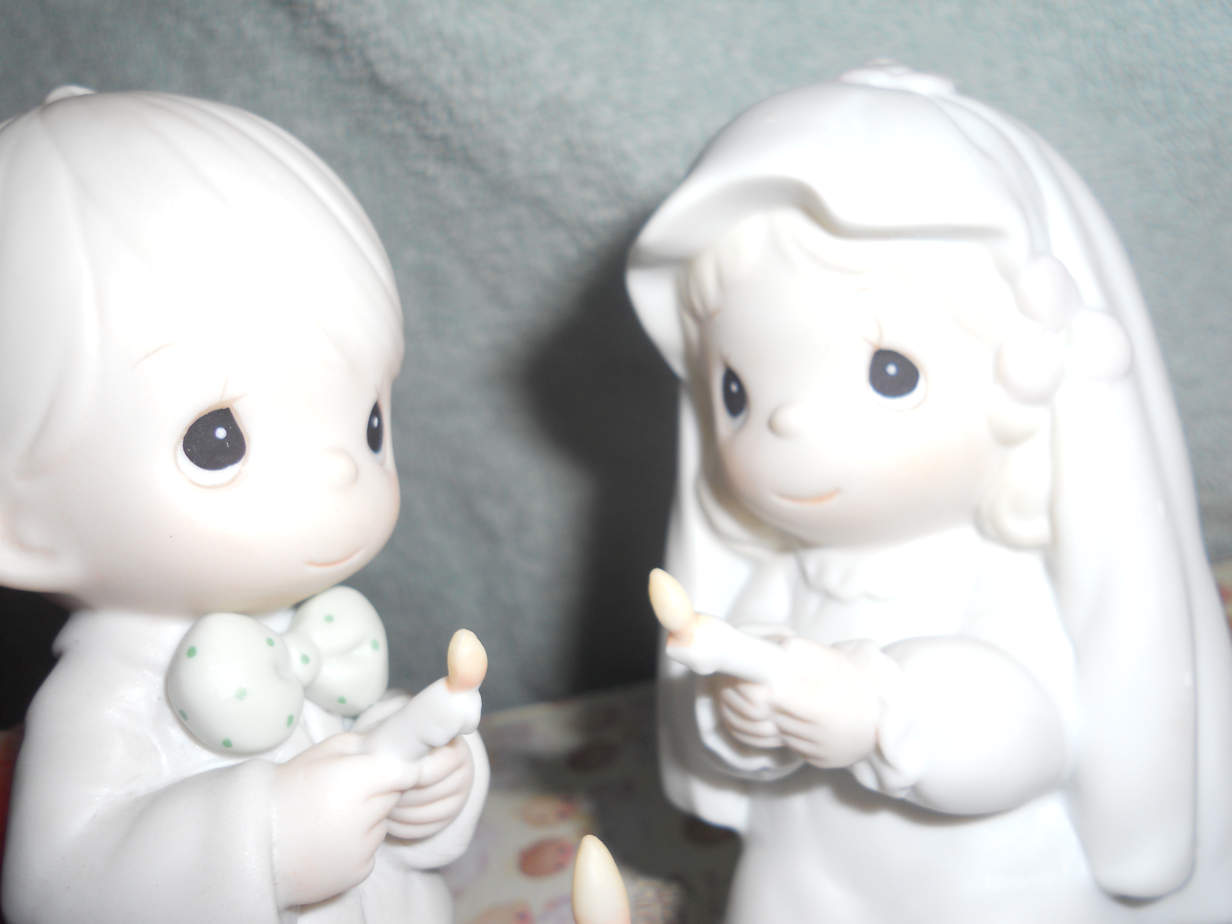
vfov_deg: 44.2
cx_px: 616
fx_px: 1139
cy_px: 462
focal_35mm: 32
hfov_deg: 56.8
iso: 80
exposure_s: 1/25
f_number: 8.8
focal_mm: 5.8
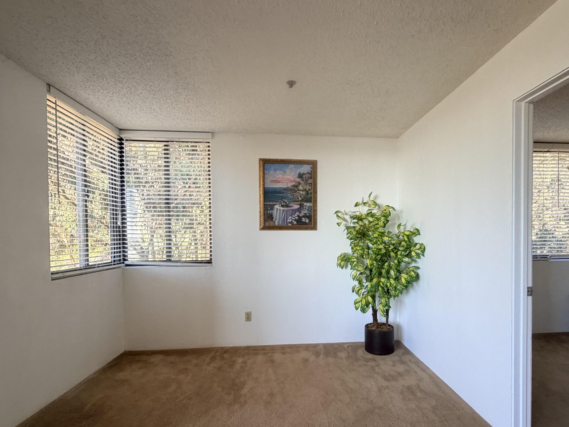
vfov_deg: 71.3
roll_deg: +0.6
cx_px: 319
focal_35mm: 18
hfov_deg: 87.3
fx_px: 296
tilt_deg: -1.6
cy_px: 242
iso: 250
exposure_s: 1/121
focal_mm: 2.22
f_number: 2.2
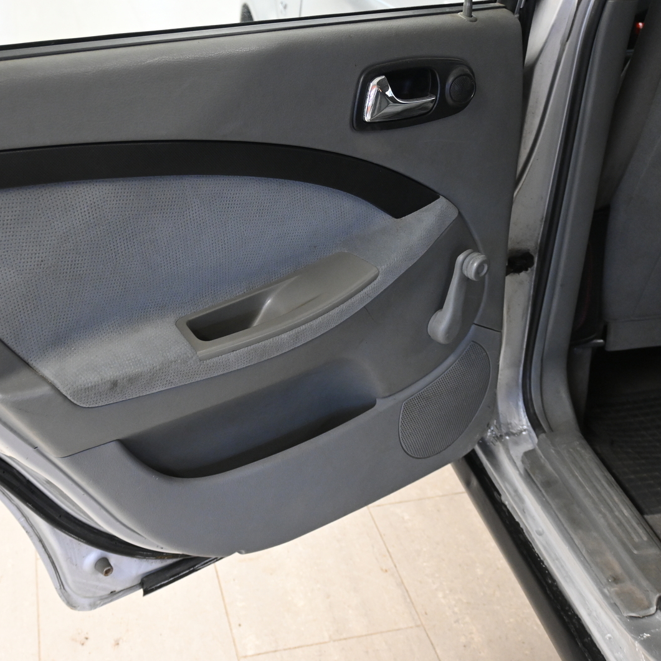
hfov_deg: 34.8
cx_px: 281
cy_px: 333
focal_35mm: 49
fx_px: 1051
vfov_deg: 34.9
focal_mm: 25
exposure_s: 1/40
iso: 1800
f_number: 4.2
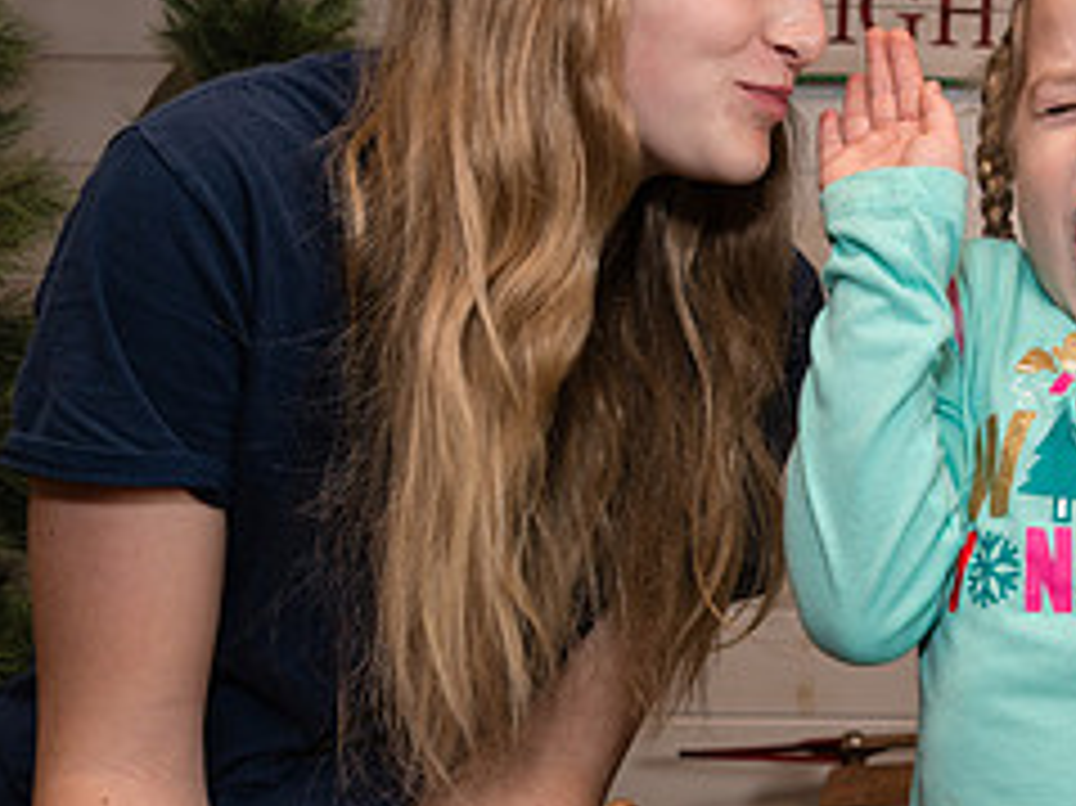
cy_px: 398
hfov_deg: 32.3
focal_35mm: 56
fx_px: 1740
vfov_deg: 26.1
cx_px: 1008
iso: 320
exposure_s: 1/250
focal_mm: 24
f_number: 5
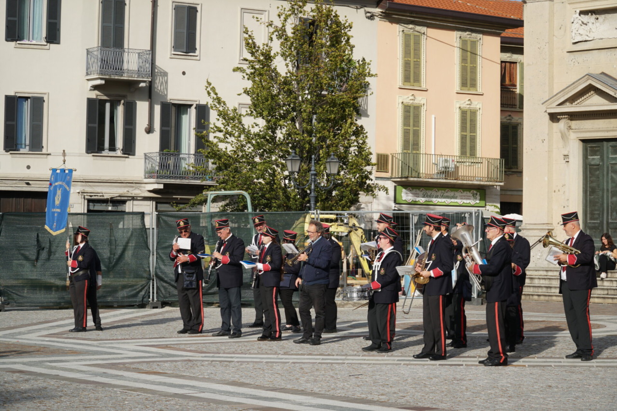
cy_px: 206
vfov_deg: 14.5
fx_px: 1619
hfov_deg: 21.6
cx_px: 308
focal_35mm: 94
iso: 100
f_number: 8
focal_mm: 63
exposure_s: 1/320
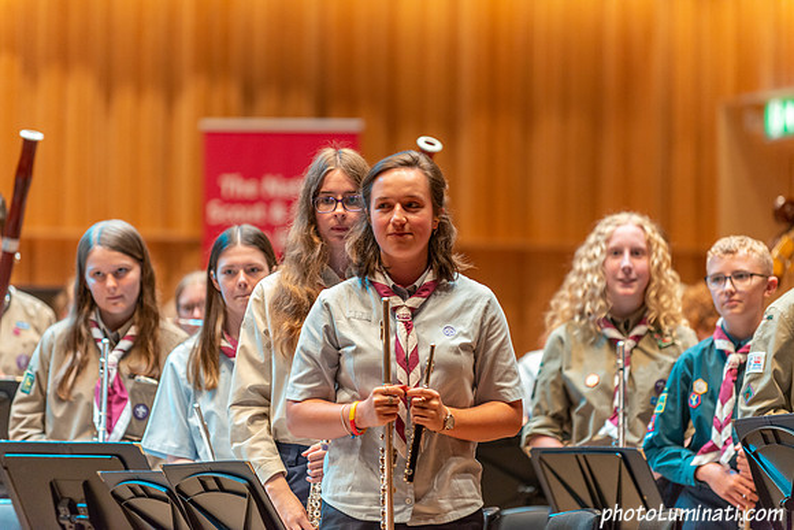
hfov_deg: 10.3
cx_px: 397
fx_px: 4412
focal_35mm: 200
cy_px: 265
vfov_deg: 6.9
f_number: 2.8
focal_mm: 200
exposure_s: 1/125
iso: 2000
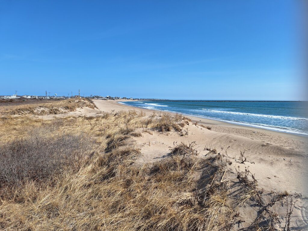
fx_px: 205
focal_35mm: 23
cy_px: 116
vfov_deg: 58.9
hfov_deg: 73.9
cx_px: 154
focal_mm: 5.54
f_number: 1.8
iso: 40
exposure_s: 1/2475
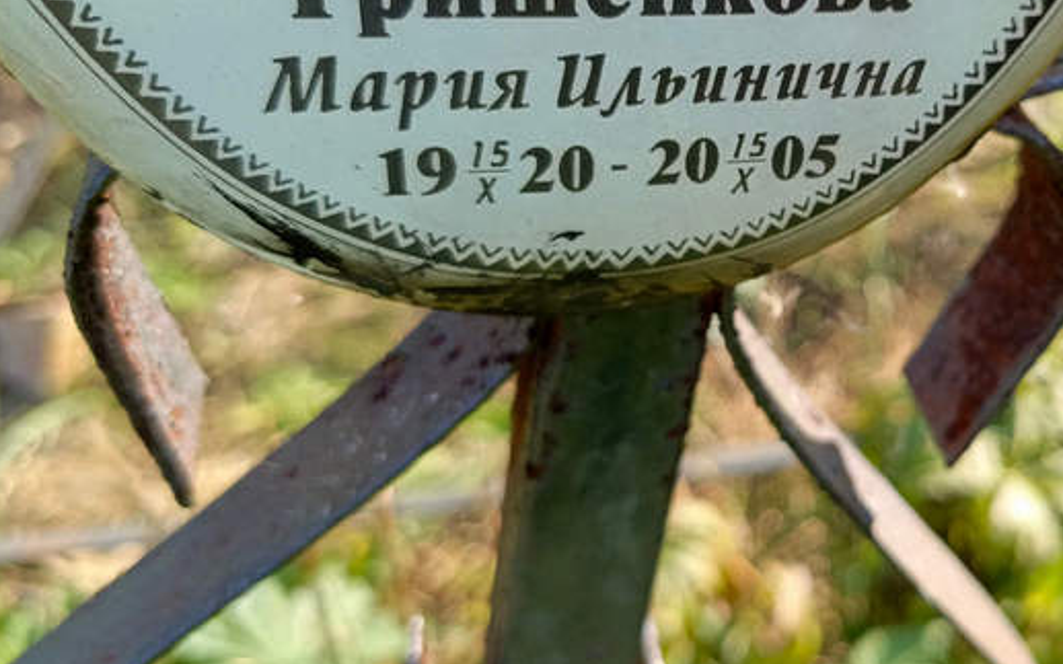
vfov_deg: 31.1
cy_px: 238
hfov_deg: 46.2
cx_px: 816
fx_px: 1188
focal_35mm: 41
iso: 111
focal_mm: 4.76
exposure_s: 1/230
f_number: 1.69
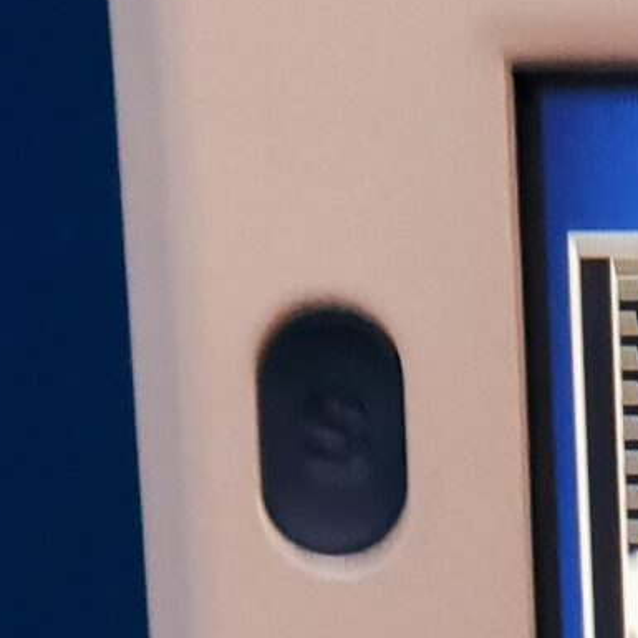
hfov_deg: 9.4
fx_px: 3190
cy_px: 1089
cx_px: 1803
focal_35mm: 153
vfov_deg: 10.8
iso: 64
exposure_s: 1/50
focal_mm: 4.3
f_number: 2.4
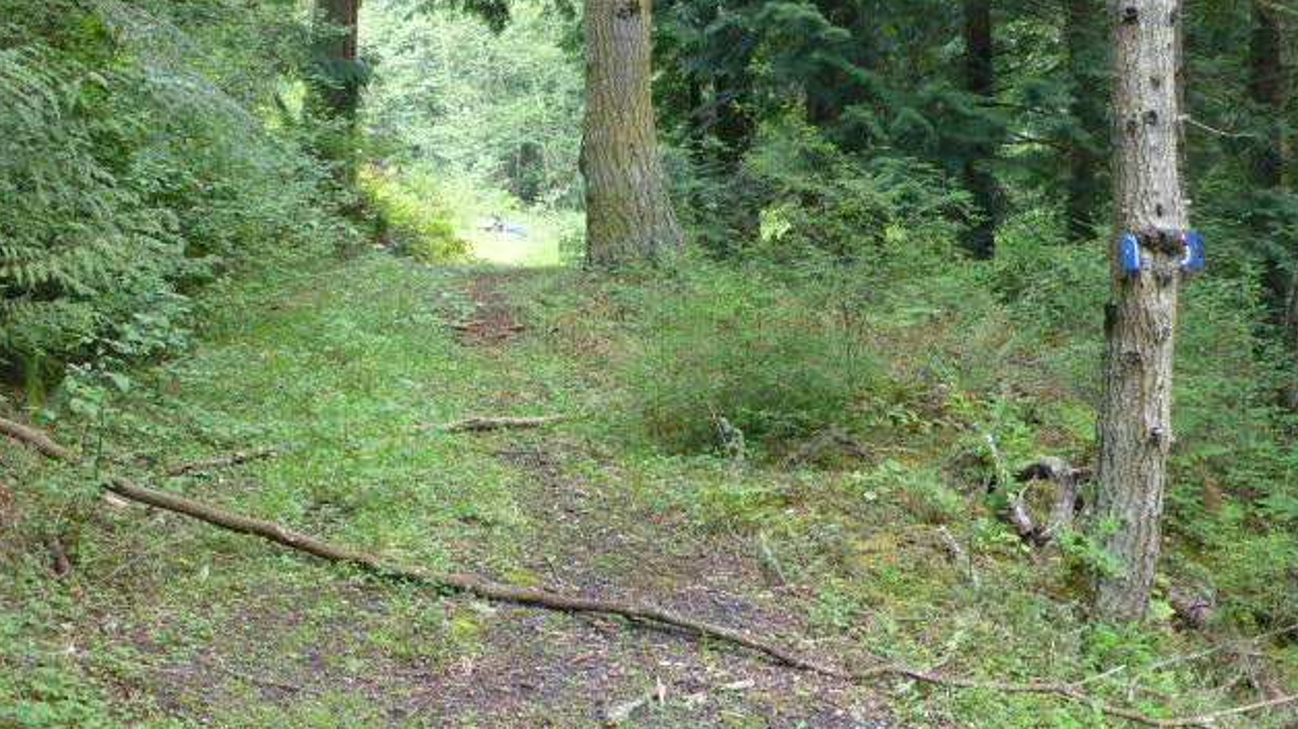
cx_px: 643
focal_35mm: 60
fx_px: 2065
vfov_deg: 20.0
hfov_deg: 34.9
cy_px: 390
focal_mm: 9.7
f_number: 4.6
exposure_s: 1/50
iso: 800
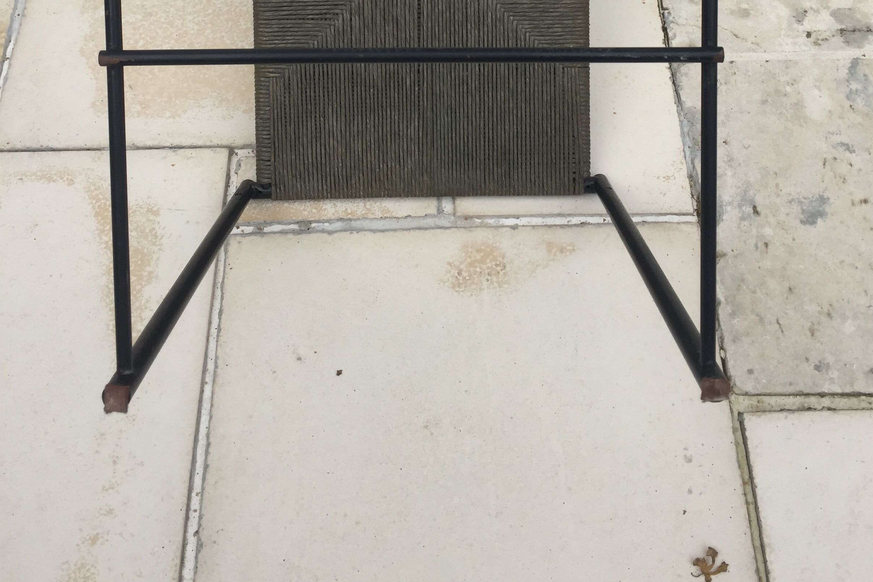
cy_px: -2
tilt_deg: -53.9
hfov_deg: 47.4
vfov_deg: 30.3
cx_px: 443
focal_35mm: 41
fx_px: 994
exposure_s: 1/549
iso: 32
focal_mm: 4.15
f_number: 2.2
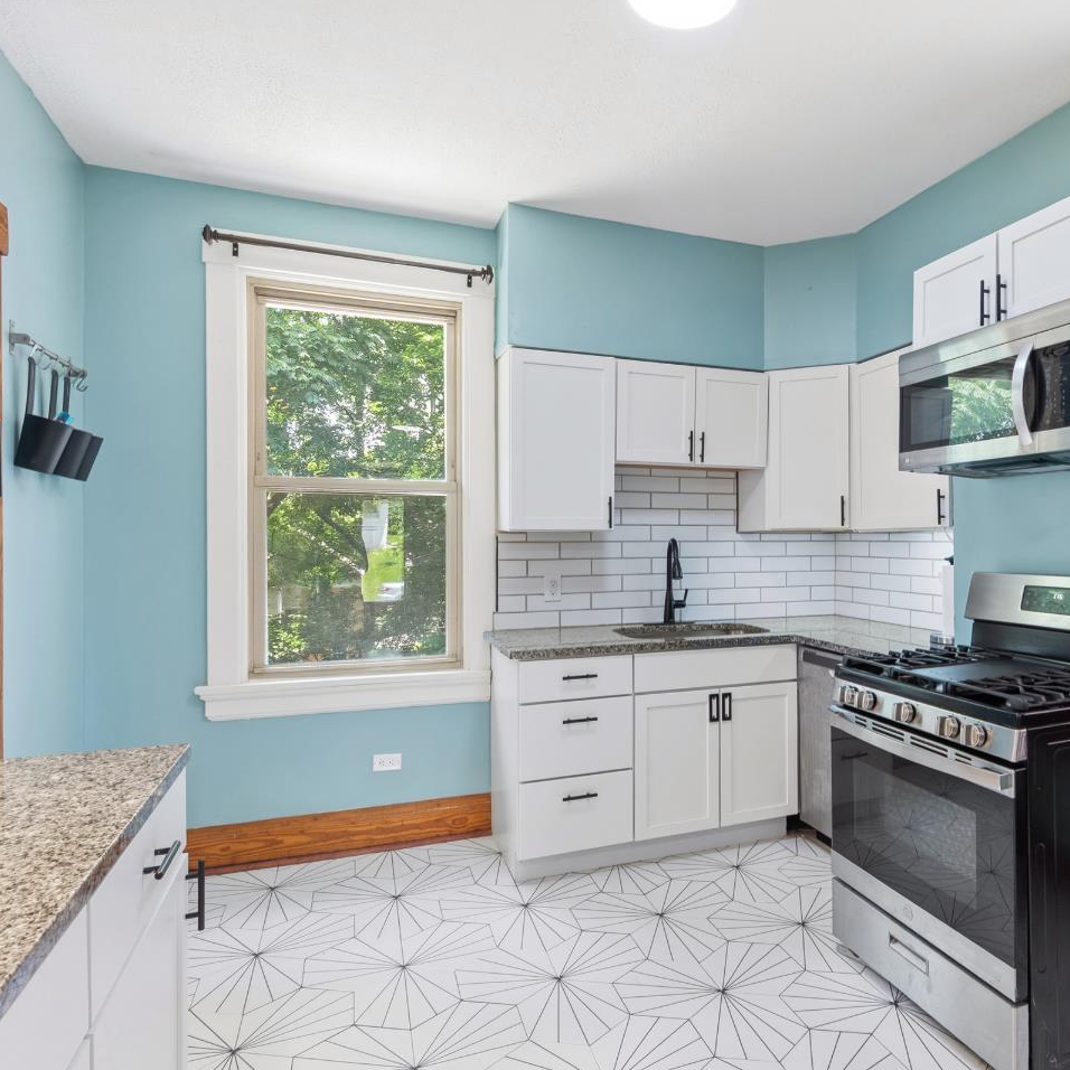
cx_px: 686
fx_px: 699
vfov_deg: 74.8
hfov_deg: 73.2
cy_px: 556
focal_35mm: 20
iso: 250
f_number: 9
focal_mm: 10
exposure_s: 1/13
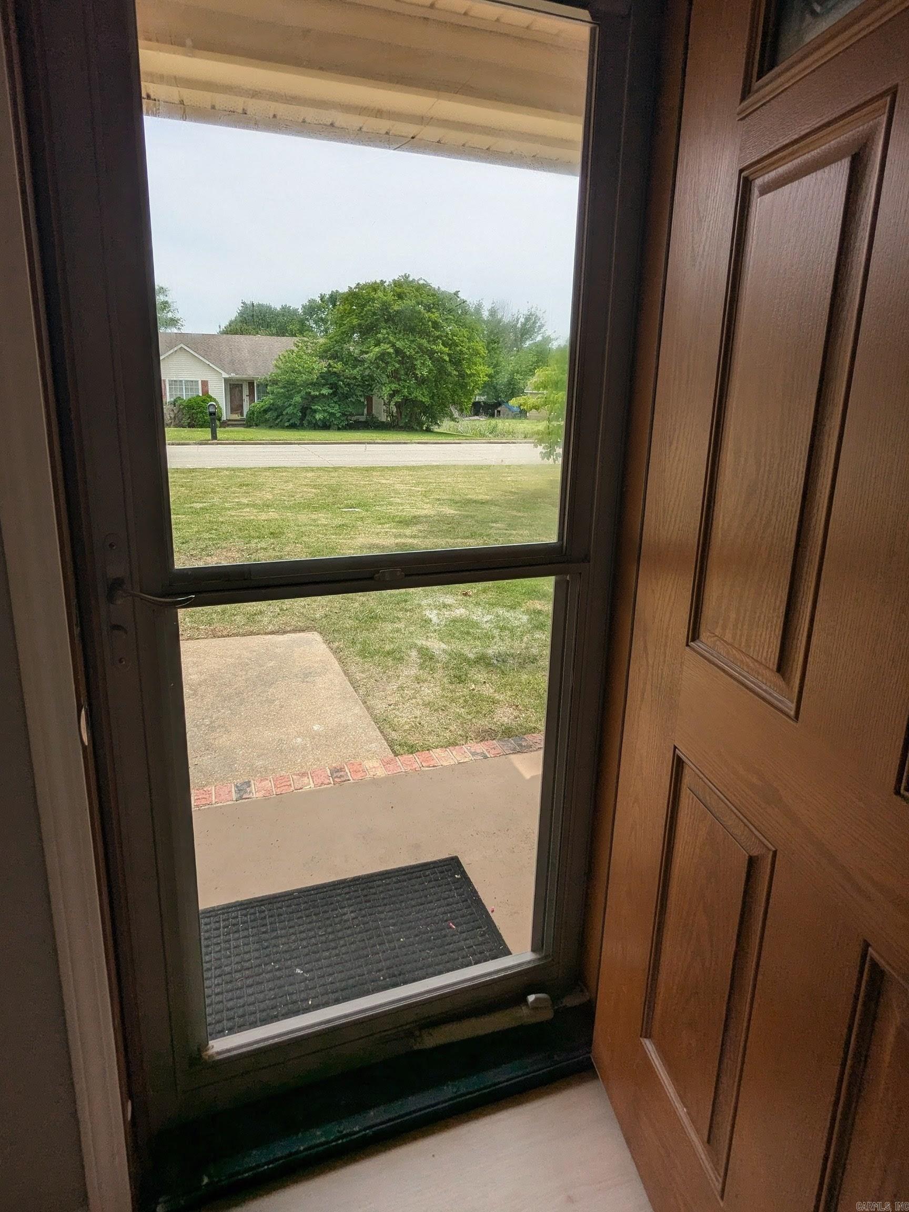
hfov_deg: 78.1
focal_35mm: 16
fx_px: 560
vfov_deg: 94.5
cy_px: 606
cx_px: 454
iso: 50
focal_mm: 2.35
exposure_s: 1/1524
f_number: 2.2
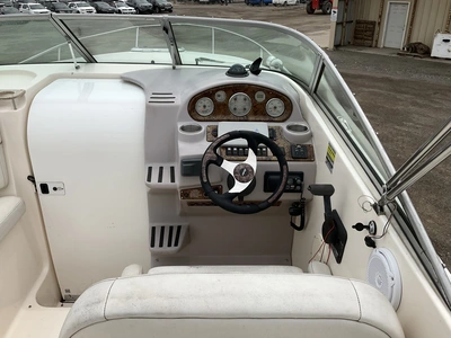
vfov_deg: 48.2
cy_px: 169
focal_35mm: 29
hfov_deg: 61.7
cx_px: 226
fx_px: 378
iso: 25
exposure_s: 1/2538
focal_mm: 3
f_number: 1.8
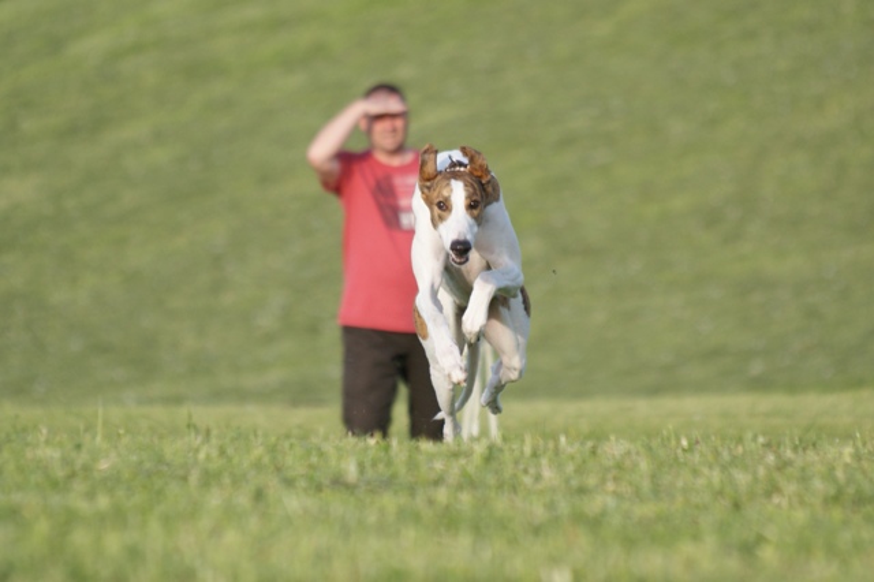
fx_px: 8371
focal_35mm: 345
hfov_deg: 6.0
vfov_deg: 4.0
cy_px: 291
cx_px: 437
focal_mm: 230
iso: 160
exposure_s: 1/500
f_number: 5.6
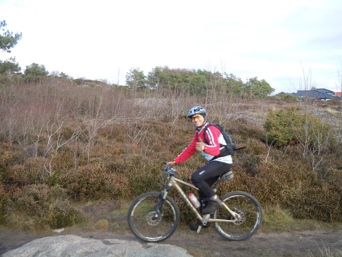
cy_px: 128
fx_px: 336
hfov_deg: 53.9
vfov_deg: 41.8
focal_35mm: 34
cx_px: 171
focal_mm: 6.2
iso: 100
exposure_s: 1/160
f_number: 3.6
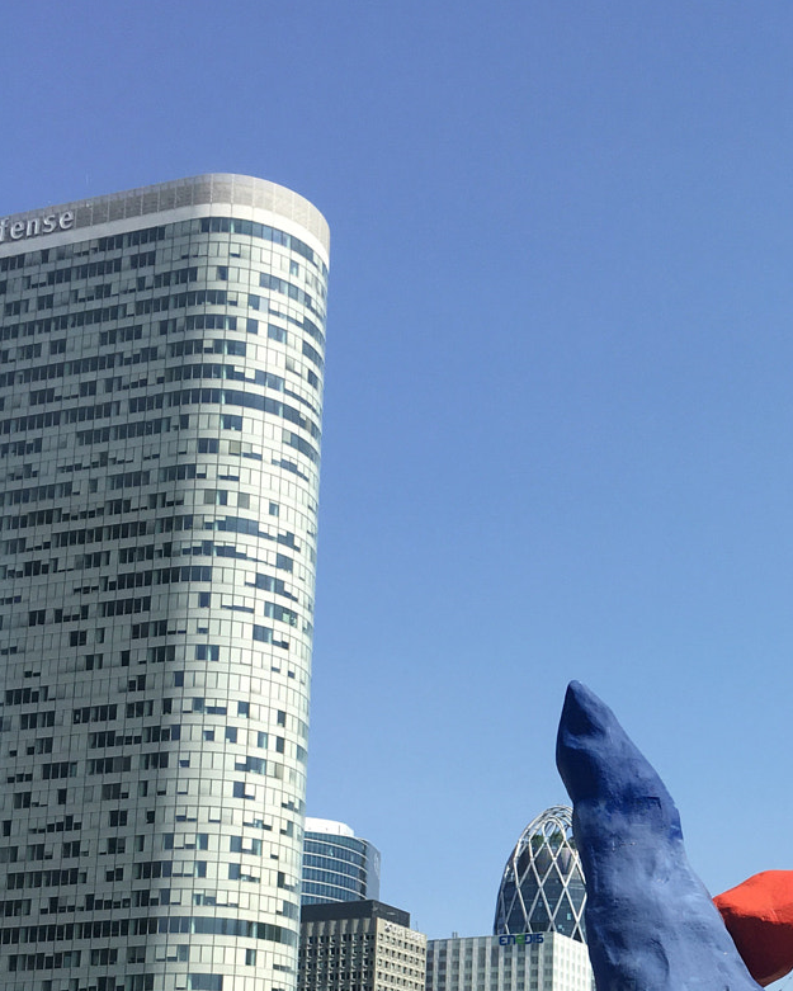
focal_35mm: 58
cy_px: 889
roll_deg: -0.5
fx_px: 1701
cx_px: 754
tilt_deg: +12.1
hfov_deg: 25.2
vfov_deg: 31.0
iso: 25
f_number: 2.2
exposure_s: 1/1603
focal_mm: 4.15
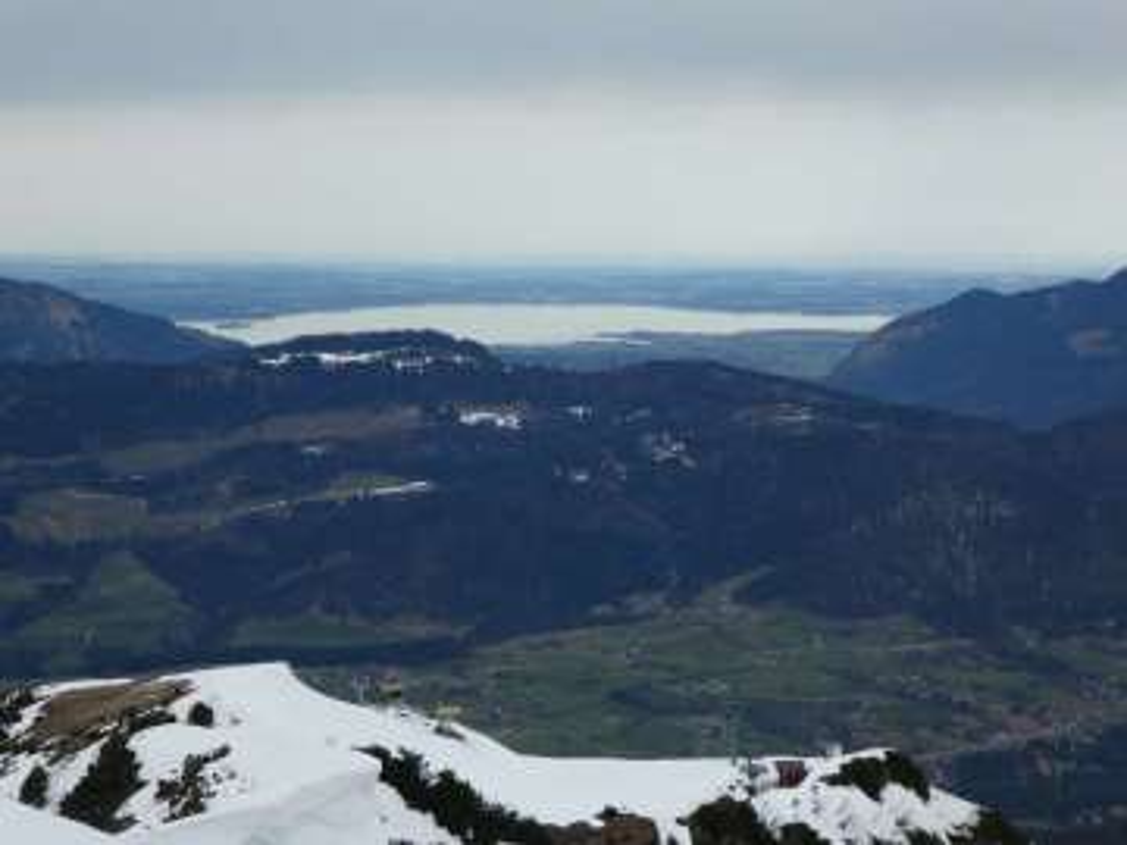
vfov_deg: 18.7
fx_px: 2572
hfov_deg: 24.7
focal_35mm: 79
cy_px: 422
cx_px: 564
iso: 80
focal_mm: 14.1
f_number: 4.7
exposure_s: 1/250
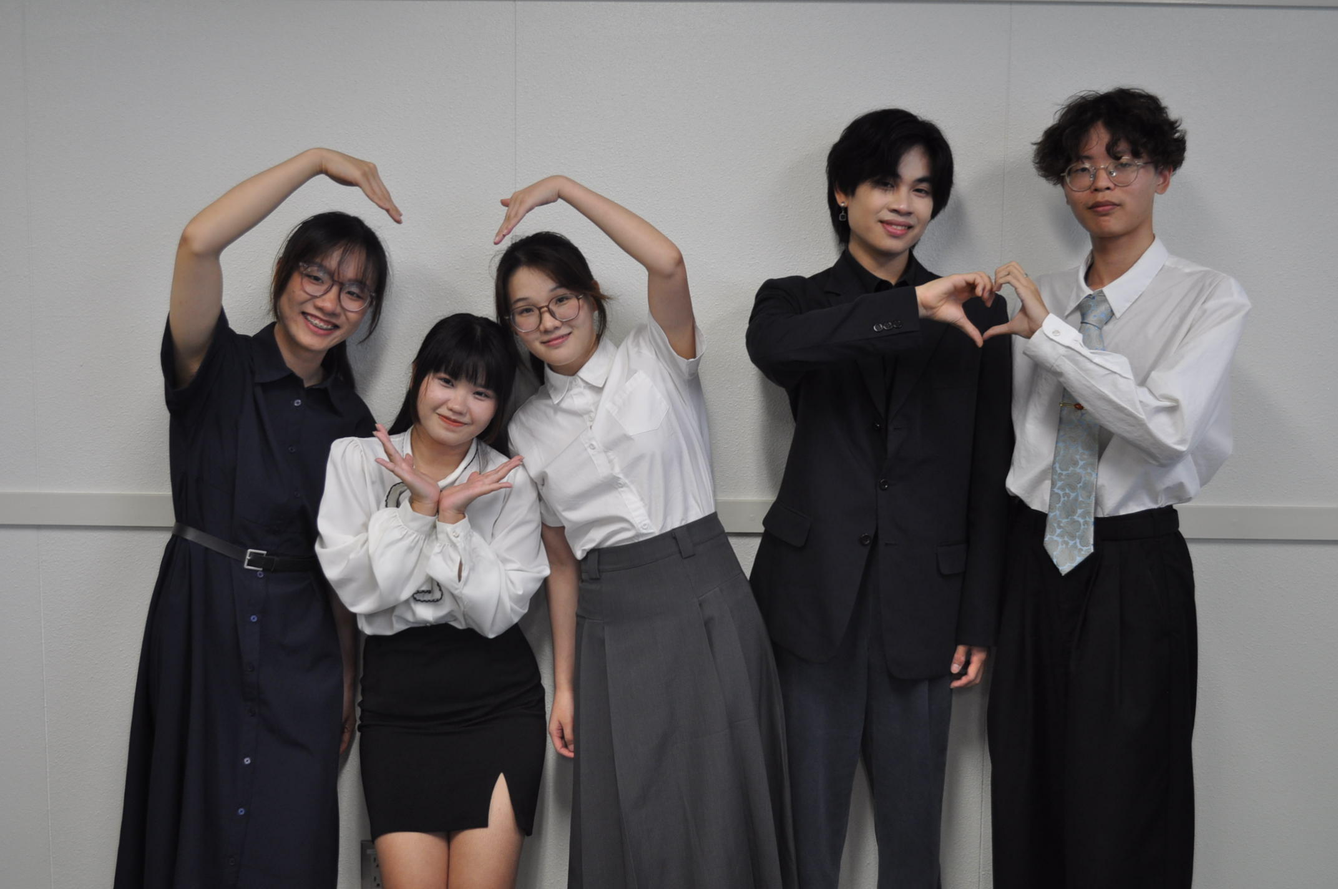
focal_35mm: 39
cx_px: 669
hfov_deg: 49.6
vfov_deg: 34.1
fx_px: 1448
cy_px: 444
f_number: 4.2
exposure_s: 1/60
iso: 450
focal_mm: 26
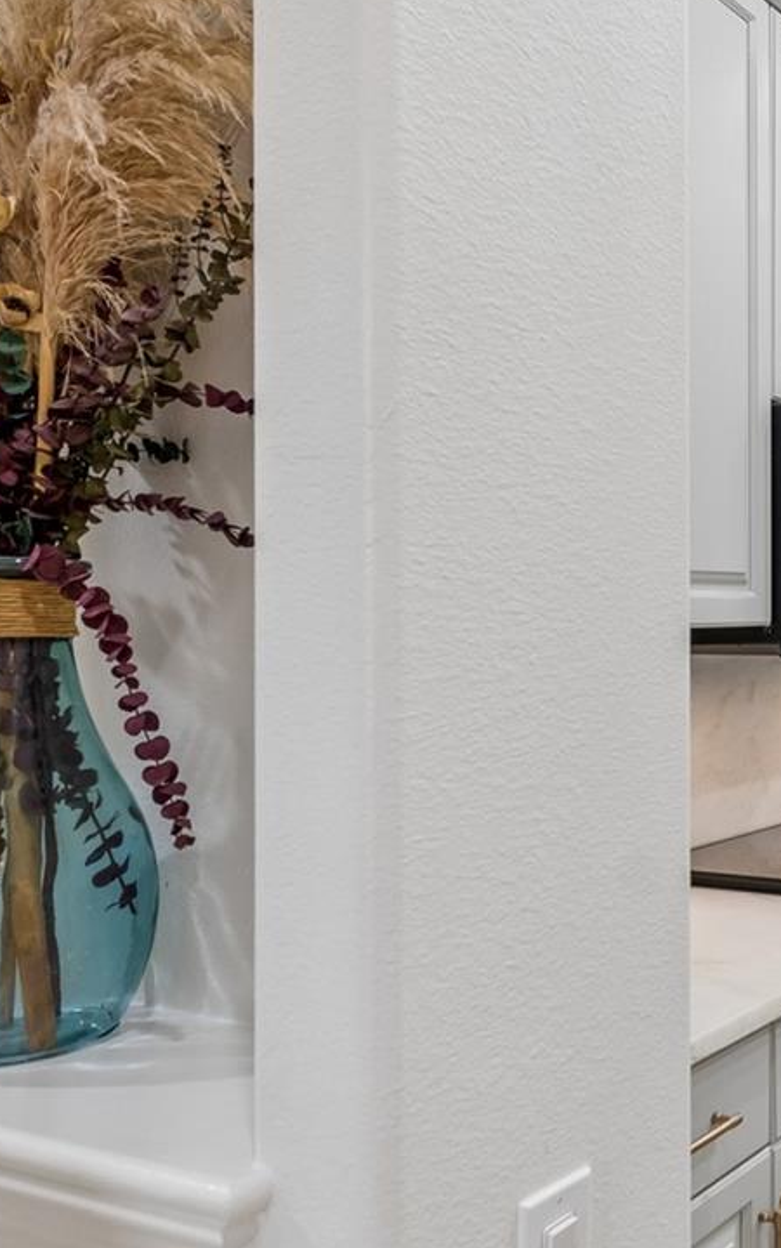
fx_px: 1157
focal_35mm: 34
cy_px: 595
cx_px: 1001
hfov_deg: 30.1
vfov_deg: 56.7
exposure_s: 1/10
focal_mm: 10
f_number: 7.1
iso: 100
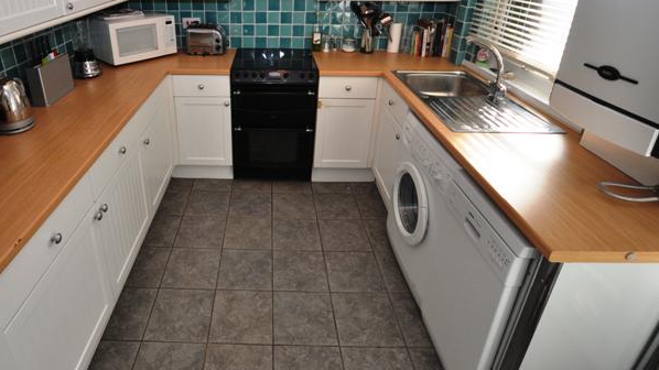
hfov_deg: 82.8
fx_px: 367
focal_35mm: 21
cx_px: 261
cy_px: 107
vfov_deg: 51.9
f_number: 5
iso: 400
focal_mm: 10
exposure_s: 1/100
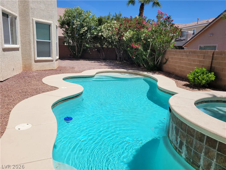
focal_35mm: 26
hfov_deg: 67.3
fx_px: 170
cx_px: 113
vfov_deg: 53.1
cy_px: 85
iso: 40
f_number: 1.8
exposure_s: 1/3474
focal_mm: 5.4
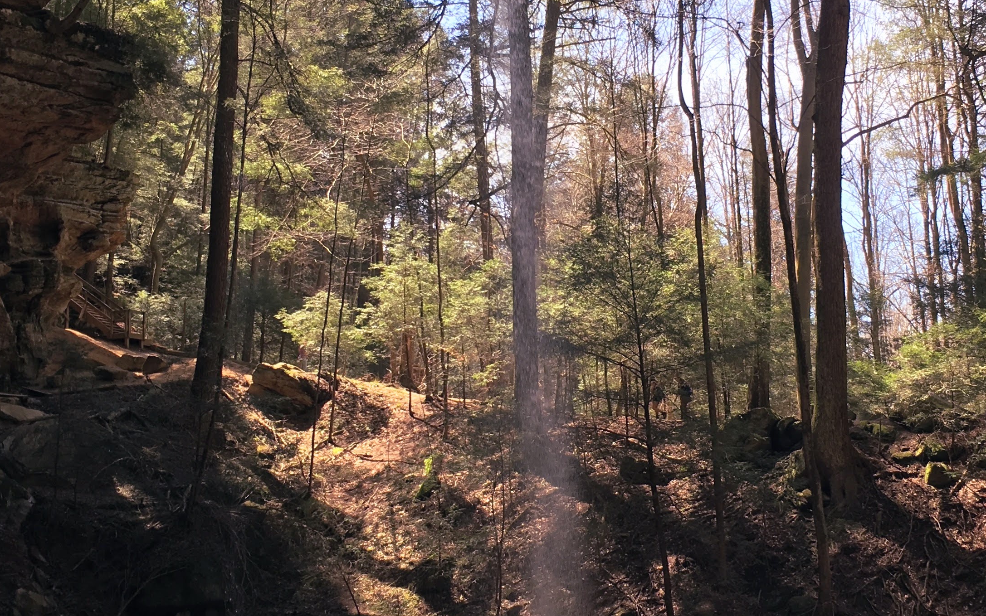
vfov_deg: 22.7
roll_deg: +1.7
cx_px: 542
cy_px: 202
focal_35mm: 57
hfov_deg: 35.7
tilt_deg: +11.9
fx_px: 1532
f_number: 2.2
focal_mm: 4.15
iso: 25
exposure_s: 1/225
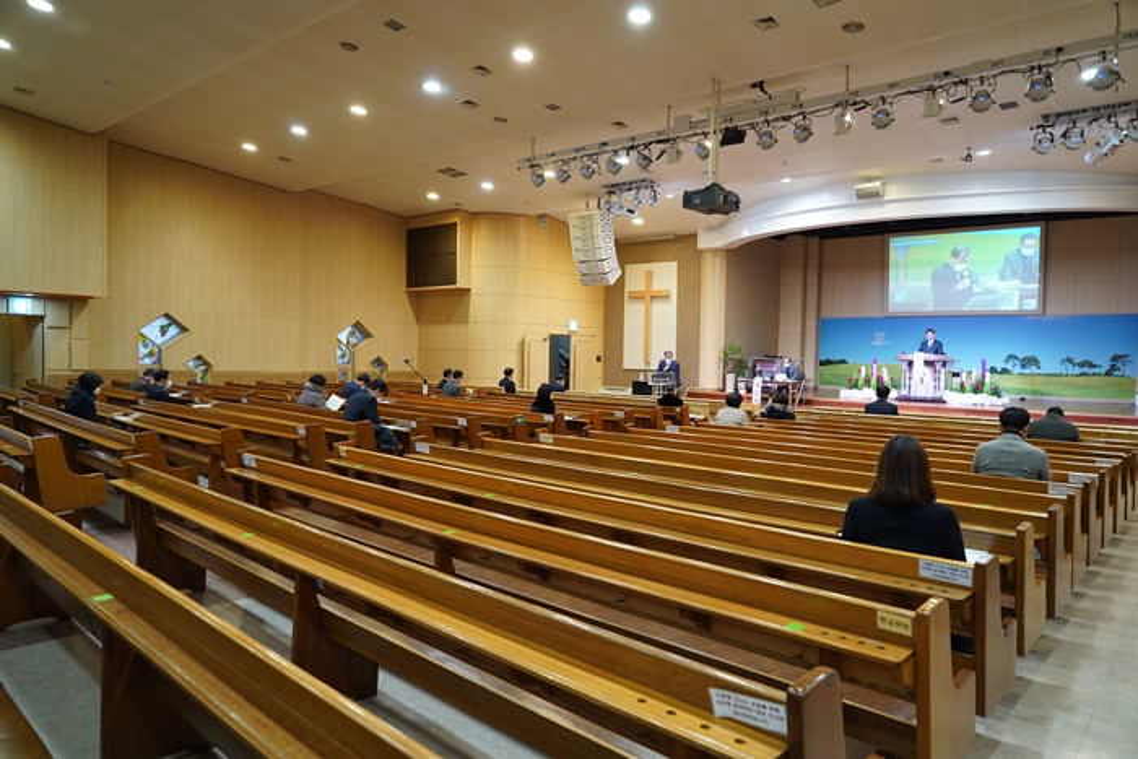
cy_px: 380
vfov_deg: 53.2
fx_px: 759
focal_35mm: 24
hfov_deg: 73.7
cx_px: 569
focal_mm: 24
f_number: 4
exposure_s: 1/30
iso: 400
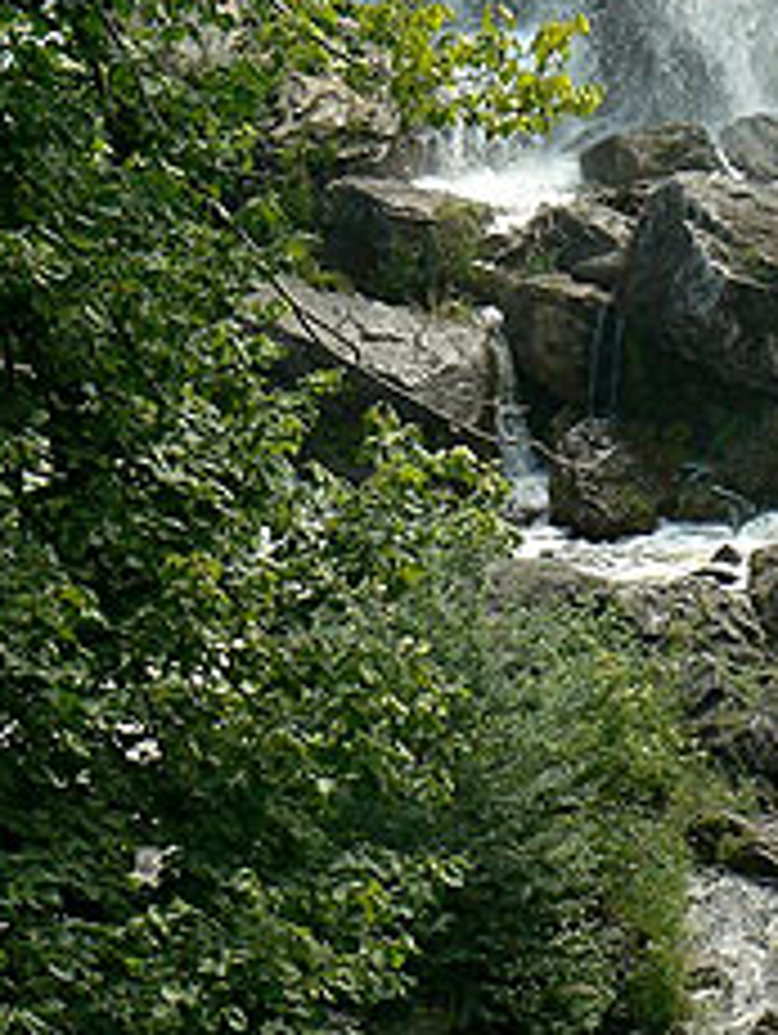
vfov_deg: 12.4
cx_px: 854
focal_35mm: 158
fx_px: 4726
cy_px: 238
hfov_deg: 9.3
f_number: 5.6
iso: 80
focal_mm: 11.6
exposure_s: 1/160
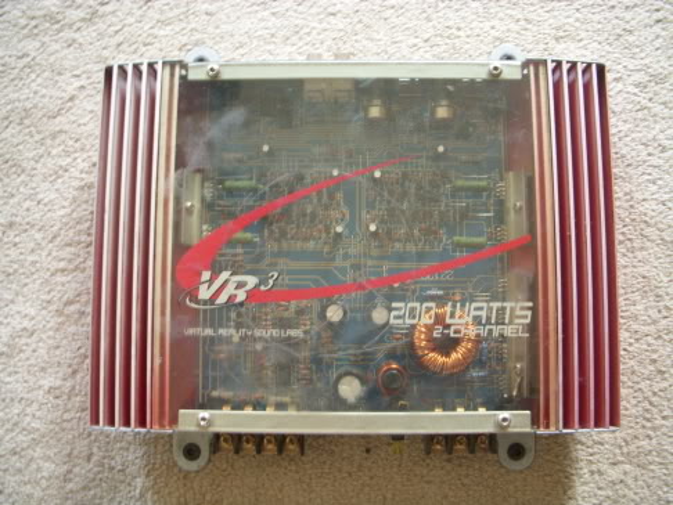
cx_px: 336
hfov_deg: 49.0
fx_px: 739
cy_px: 252
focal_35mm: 38
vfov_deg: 37.8
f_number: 3.3
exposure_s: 1/8
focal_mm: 6.3
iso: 250
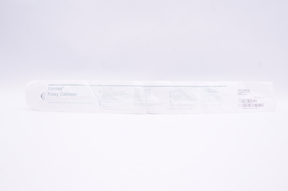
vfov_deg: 39.9
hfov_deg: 57.3
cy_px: 96
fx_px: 264
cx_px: 144
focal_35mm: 33
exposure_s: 1/25
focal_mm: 22
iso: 400
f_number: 9
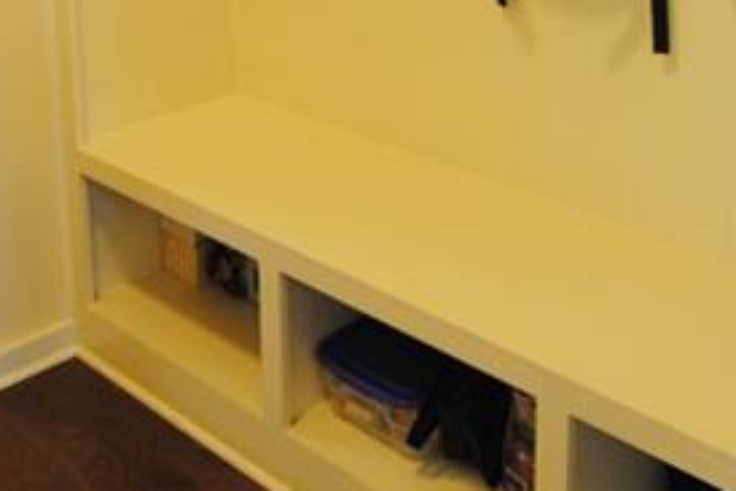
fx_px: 1145
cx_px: 309
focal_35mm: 56
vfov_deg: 22.5
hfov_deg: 35.5
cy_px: -78
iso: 400
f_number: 3.5
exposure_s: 1/20
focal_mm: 10
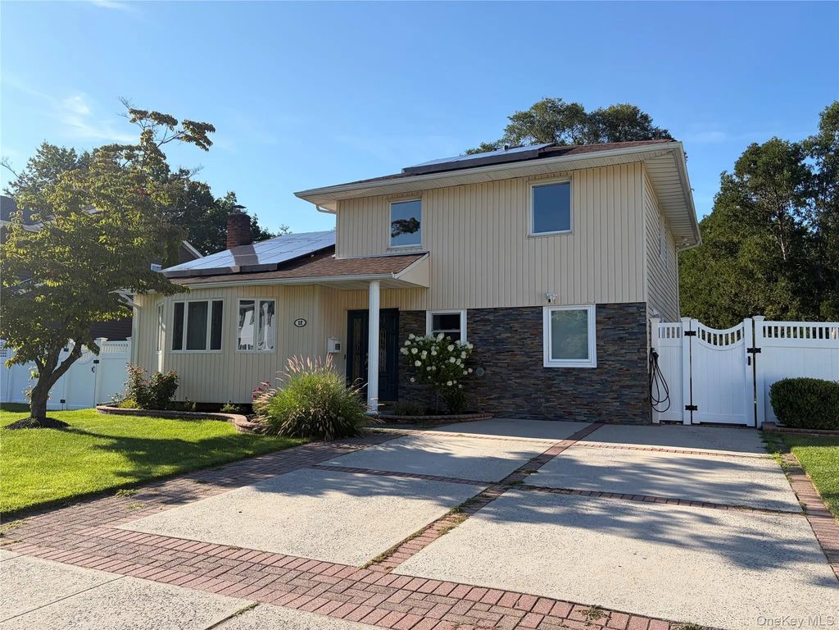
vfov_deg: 53.1
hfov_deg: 67.3
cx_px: 420
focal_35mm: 26
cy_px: 315
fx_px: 630
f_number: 1.6
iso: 50
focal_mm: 5.96
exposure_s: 1/2747
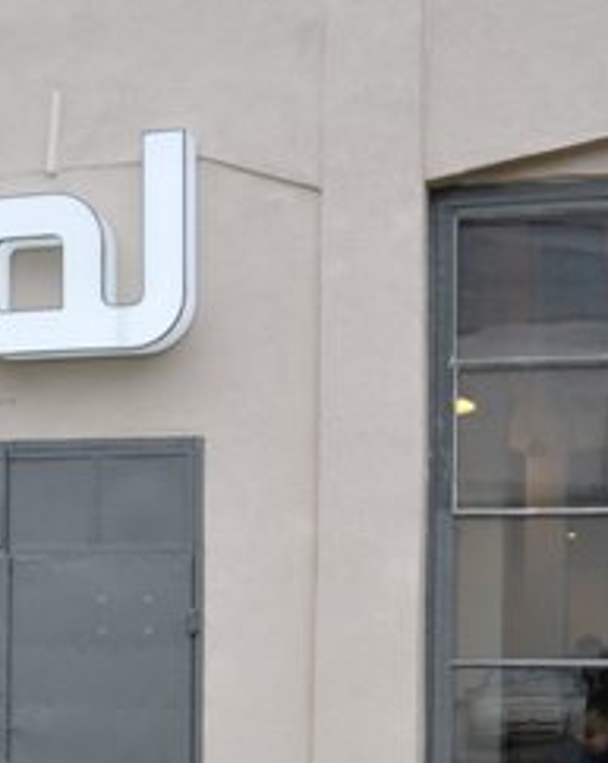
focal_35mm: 67
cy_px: 684
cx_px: 181
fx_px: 1510
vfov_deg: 27.3
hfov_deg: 22.6
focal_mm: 18
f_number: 5.6
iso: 280
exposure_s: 1/125
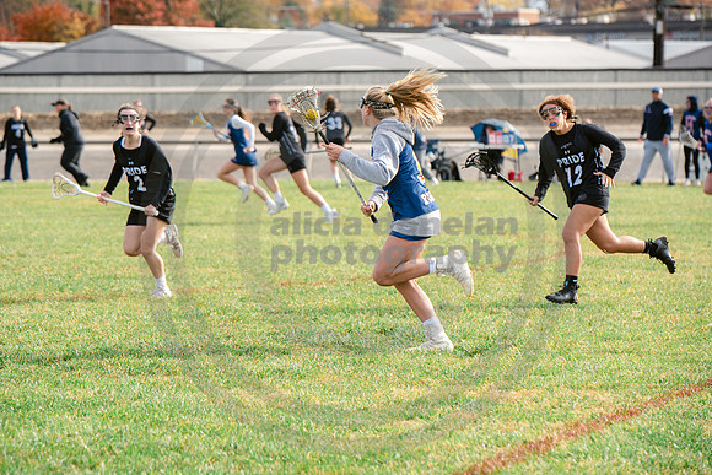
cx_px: 368
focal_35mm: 154
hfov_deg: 13.4
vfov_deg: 8.9
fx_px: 3038
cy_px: 237
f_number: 4.5
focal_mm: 145
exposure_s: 1/1250
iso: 400
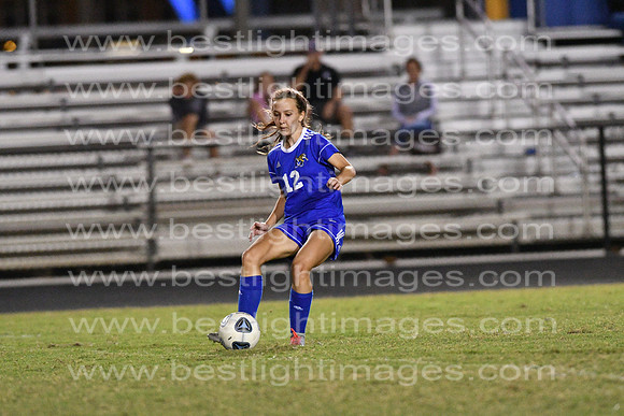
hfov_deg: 4.6
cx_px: 312
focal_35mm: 450
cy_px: 208
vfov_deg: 3.1
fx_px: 7801
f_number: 3.5
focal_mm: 300
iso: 10000
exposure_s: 1/640
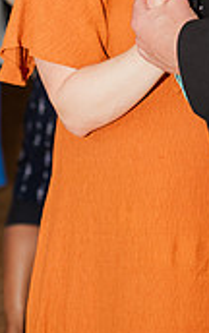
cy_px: -41
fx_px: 1208
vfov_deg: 15.3
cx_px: 232
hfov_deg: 9.8
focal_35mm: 133
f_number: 2.5
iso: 500
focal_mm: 50
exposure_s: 1/200
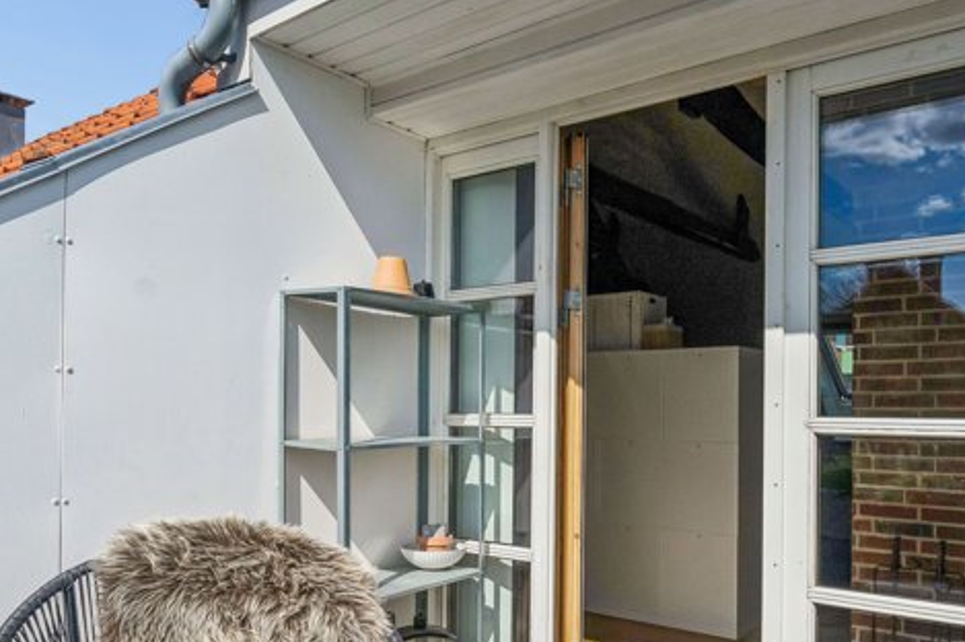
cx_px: 523
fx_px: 777
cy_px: 380
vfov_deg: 44.7
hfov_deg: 63.6
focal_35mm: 29
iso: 500
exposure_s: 1/6400
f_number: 5.6
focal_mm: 17
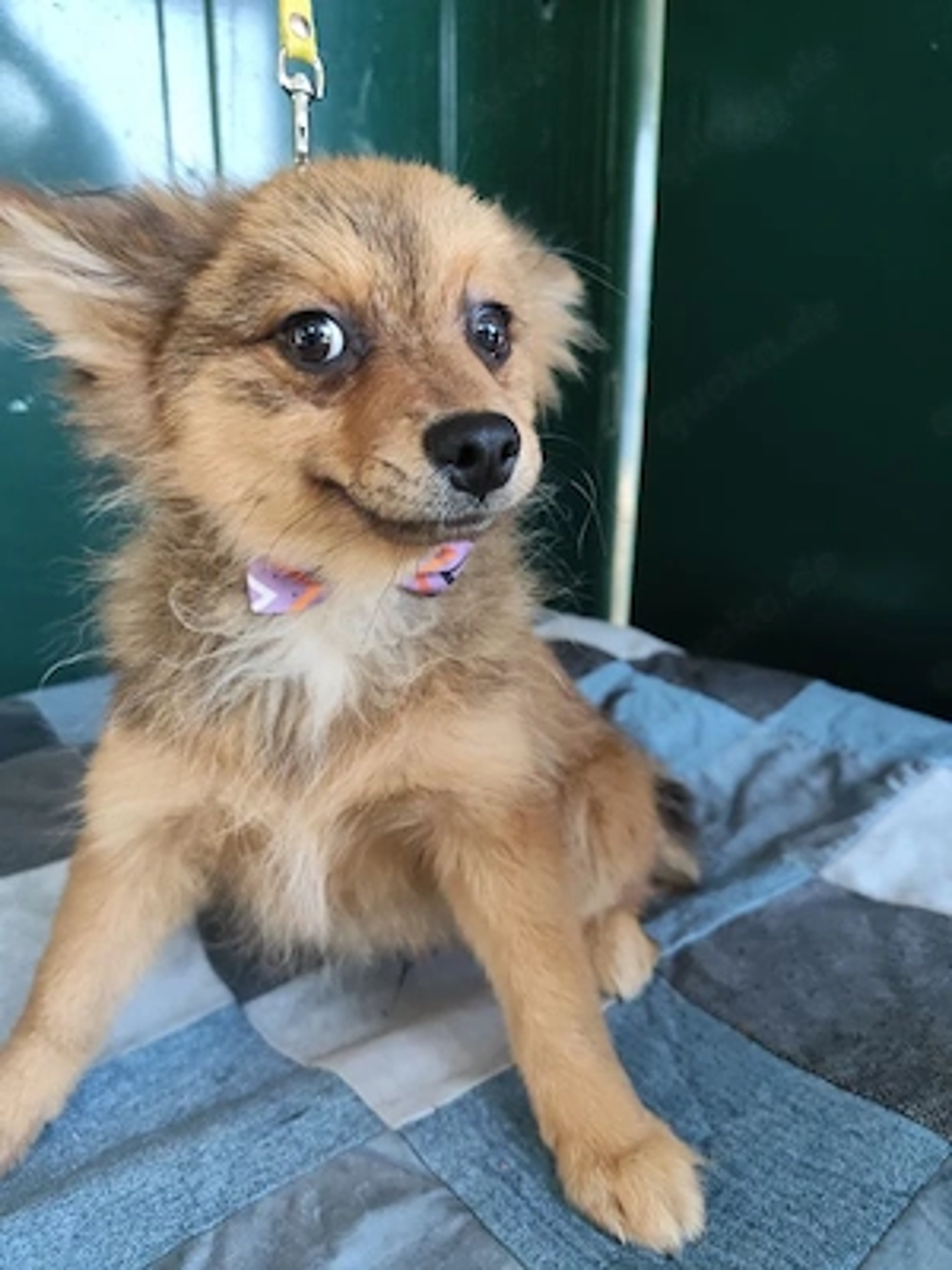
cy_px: 635
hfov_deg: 58.9
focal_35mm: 23
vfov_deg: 73.9
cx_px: 476
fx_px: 843
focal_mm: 6.19
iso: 320
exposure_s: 1/100
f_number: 1.65
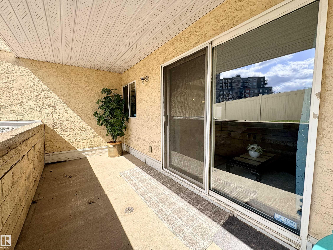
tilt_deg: -3.1
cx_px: 166
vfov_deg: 85.7
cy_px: 125
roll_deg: +0.6
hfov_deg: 102.1
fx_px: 135
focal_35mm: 14
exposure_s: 1/573
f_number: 2.2
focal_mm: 2.22
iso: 50
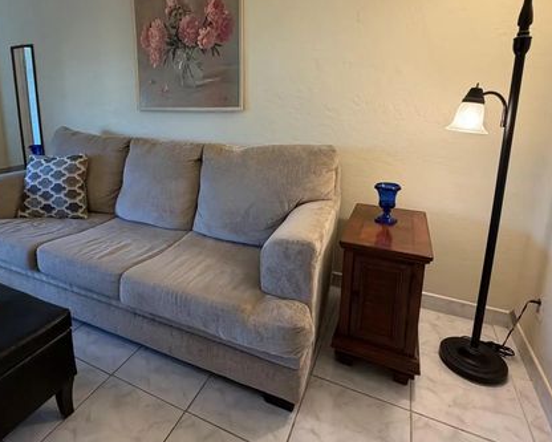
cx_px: 236
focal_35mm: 21
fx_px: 343
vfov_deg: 64.6
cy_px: 166
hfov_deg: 77.2
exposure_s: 1/60
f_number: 2.2
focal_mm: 2.22
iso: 250
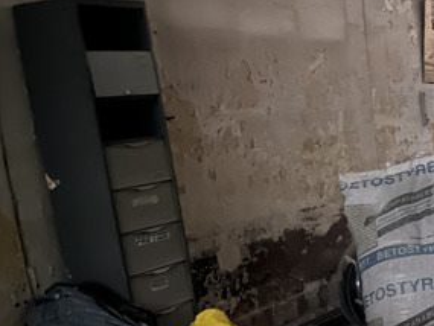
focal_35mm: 73
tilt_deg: -15.3
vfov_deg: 19.7
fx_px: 916
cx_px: 486
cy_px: 309
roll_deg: +4.5
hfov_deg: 24.7
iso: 1250
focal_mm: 5.1
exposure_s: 1/2
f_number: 1.6
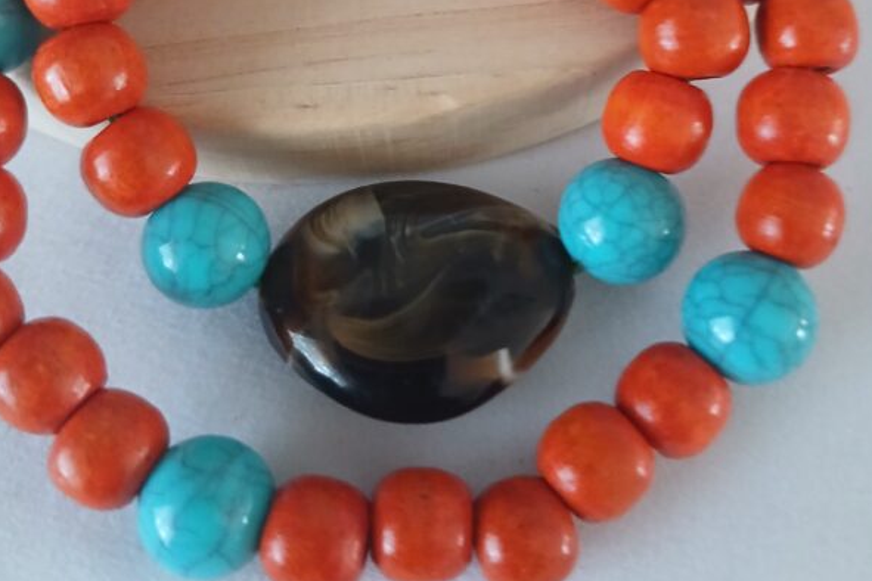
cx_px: 437
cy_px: 90
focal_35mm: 38
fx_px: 920
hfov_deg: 50.7
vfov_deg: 33.7
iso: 800
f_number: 1.8
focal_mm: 3.98
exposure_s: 1/16.7
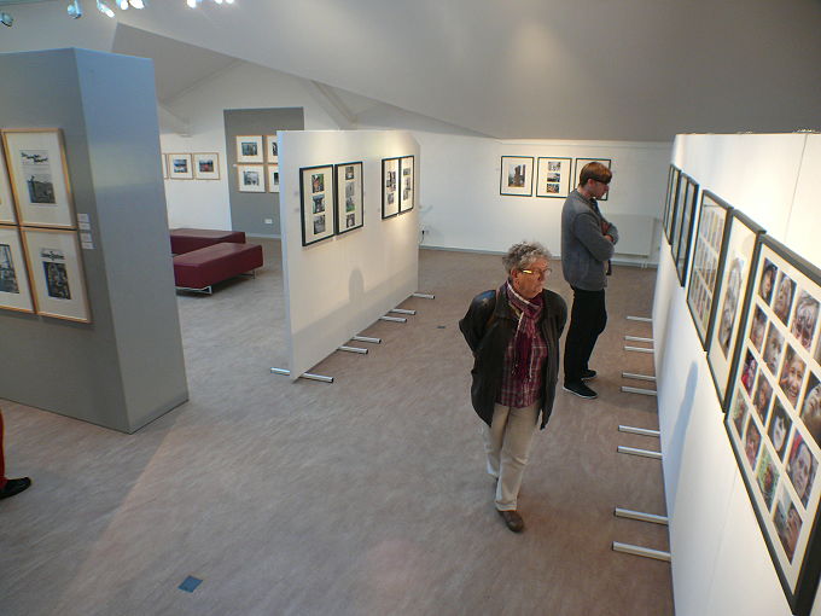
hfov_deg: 52.6
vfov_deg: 40.7
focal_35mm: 35
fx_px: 830
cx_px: 410
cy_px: 308
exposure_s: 1/30
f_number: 2.8
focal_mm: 7.5
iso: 125
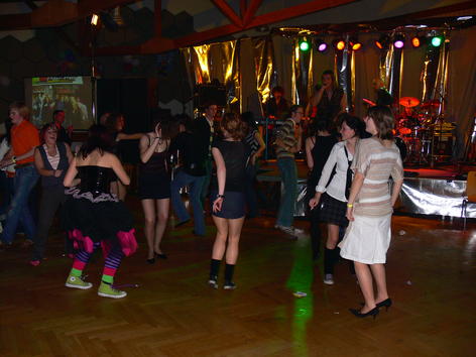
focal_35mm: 35
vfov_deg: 40.7
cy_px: 178
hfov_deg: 52.6
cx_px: 238
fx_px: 481
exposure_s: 1/30
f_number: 2.8
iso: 100
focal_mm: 7.4
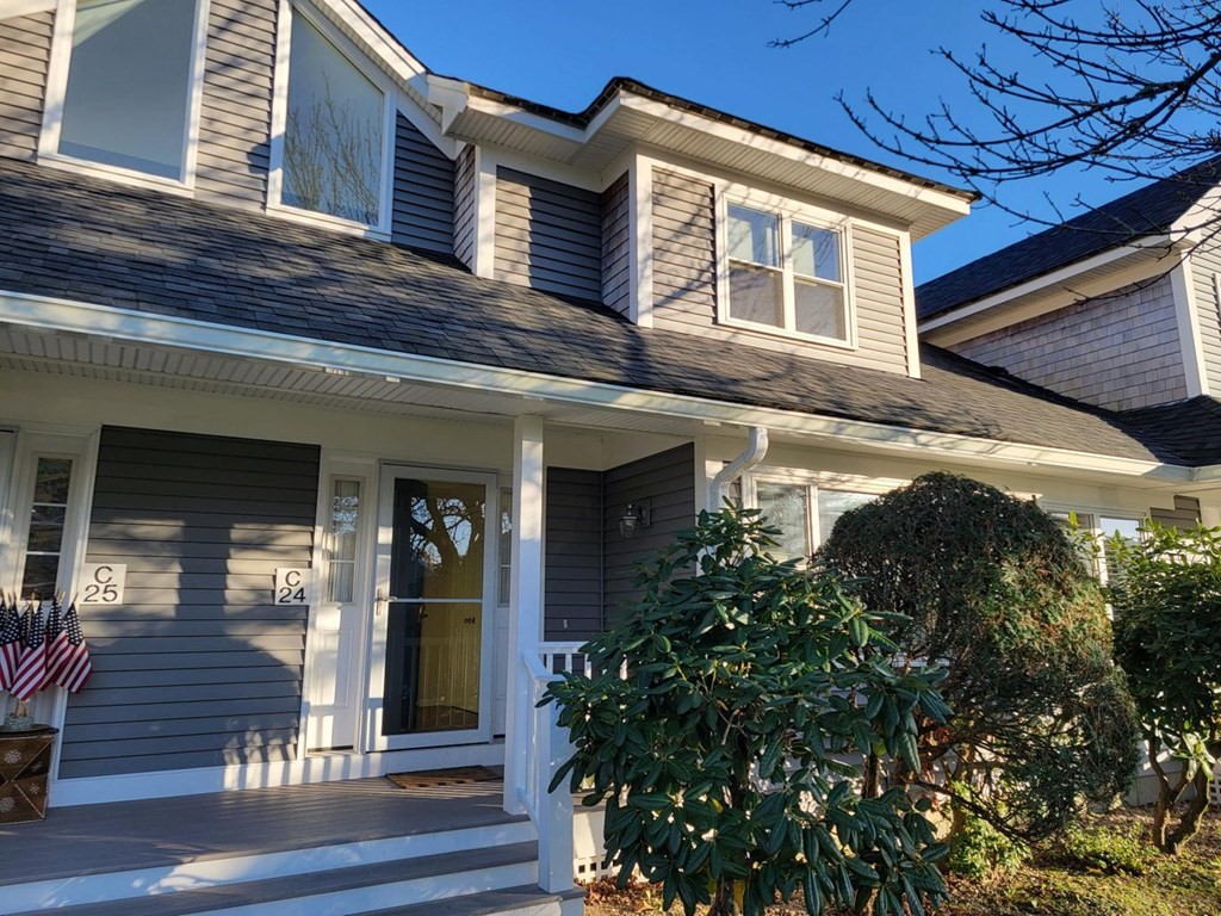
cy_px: 458
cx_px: 610
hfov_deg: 71.6
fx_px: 847
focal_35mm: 24
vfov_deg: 56.8
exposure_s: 1/195
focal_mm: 6.7
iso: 16
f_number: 1.8
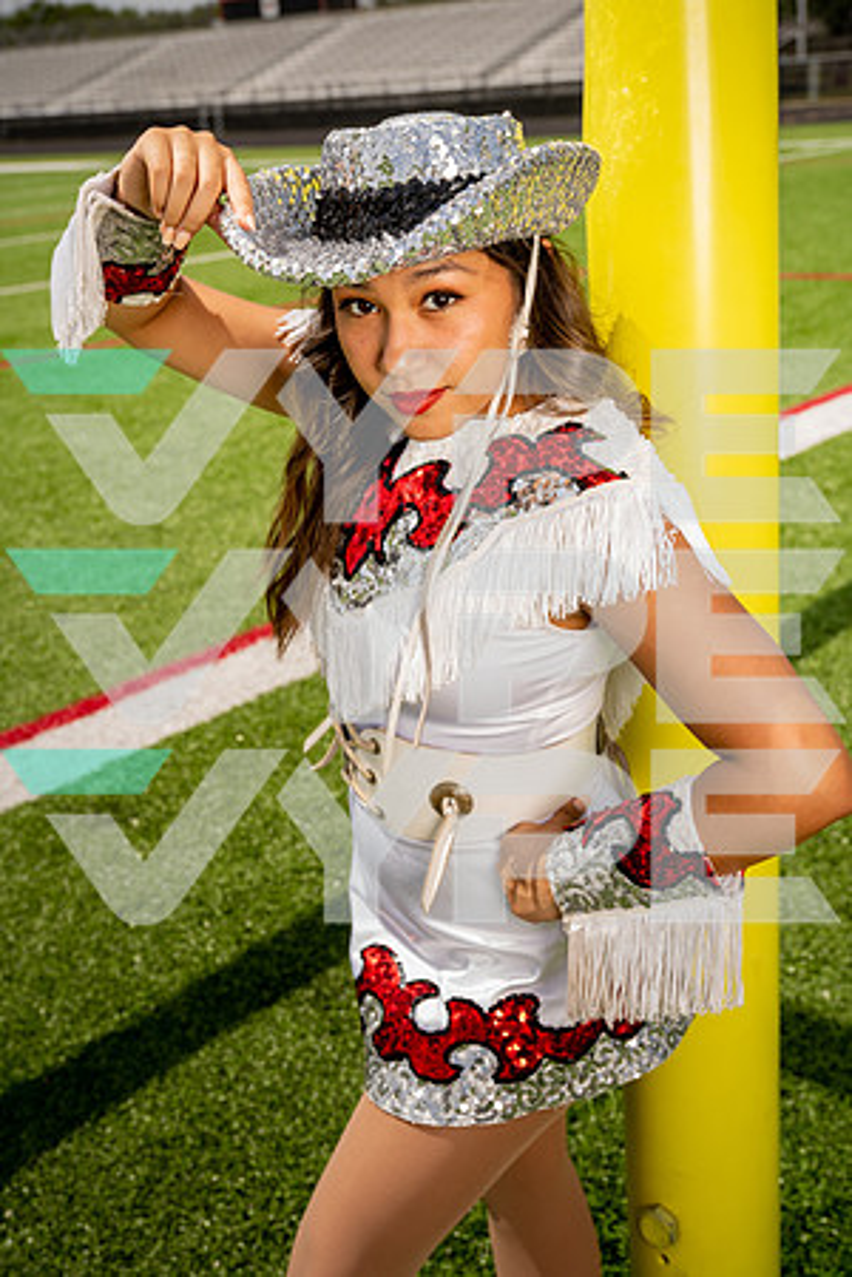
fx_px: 1562
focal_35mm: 44
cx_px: 426
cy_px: 638
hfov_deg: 30.5
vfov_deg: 44.5
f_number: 6.3
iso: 50
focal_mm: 44
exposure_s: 1/250
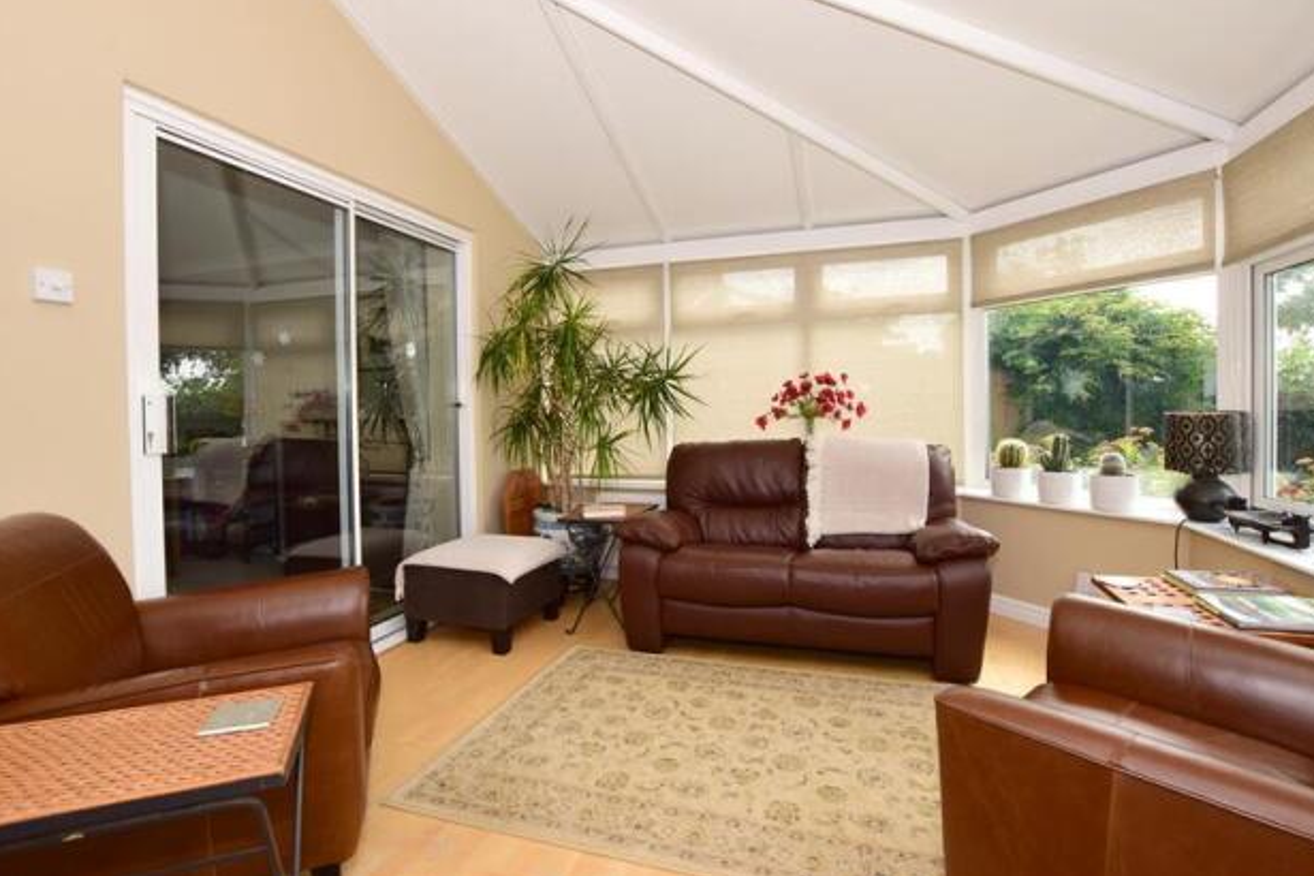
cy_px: 416
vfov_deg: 73.7
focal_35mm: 16
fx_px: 584
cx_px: 660
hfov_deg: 96.7
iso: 400
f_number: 10
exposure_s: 1/60
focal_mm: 10
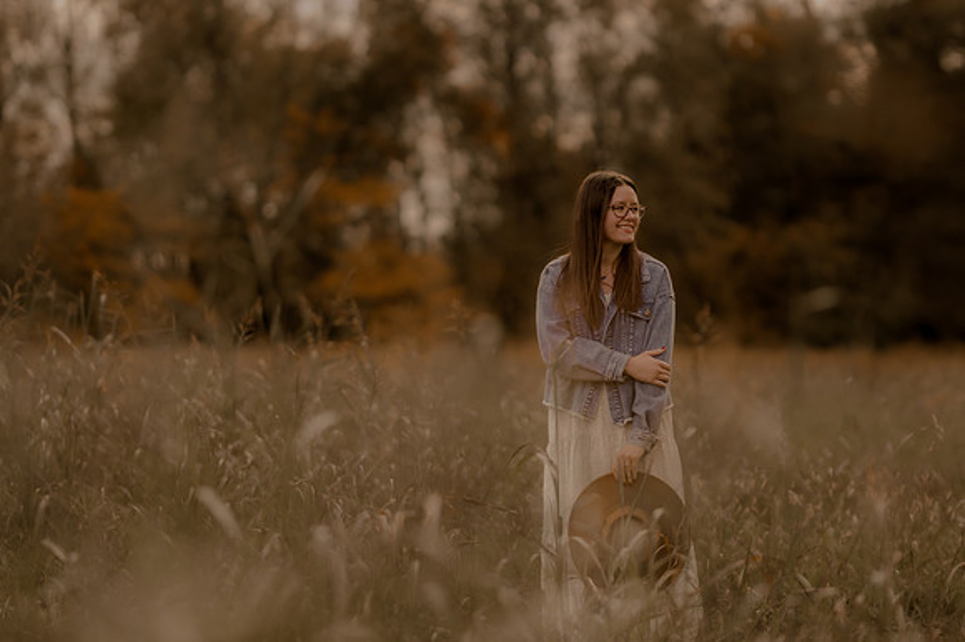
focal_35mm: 127
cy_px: 321
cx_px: 482
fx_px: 3402
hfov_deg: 16.1
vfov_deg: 10.8
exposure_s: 1/3200
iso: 200
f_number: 1.4
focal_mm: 85
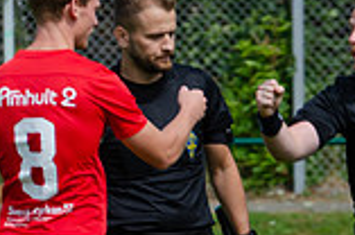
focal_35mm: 1254
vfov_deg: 1.1
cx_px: 516
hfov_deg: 1.6
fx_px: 12341
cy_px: 294
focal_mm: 220
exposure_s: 1/800
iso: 110
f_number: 5.3
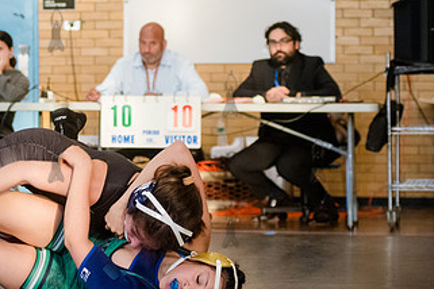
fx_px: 2073
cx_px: 70
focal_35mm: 172
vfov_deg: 8.0
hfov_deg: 11.9
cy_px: 166
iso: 5000
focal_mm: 80
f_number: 3.5
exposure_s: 1/400
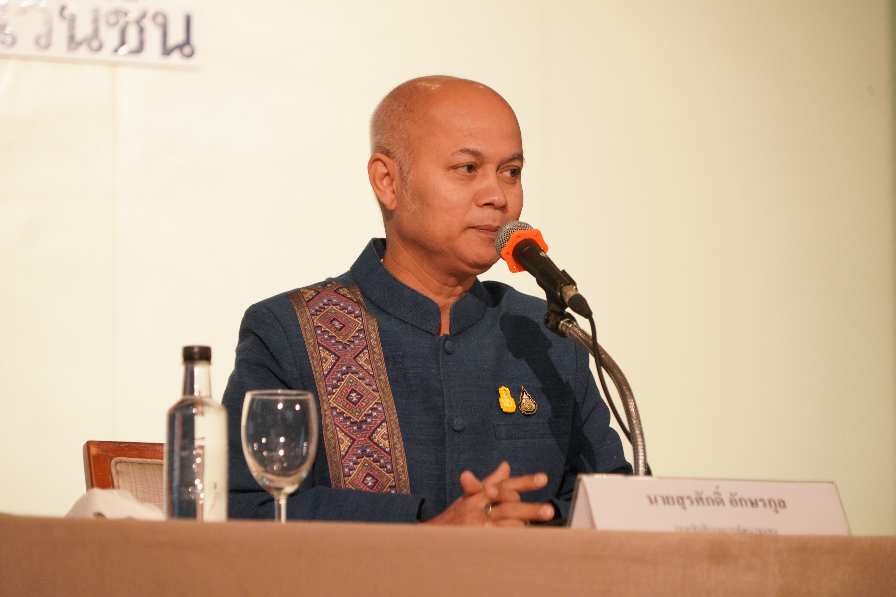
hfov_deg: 11.4
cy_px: 298
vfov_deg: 7.6
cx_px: 448
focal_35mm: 181
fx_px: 4506
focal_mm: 181
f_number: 6.3
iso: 4000
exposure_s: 1/60
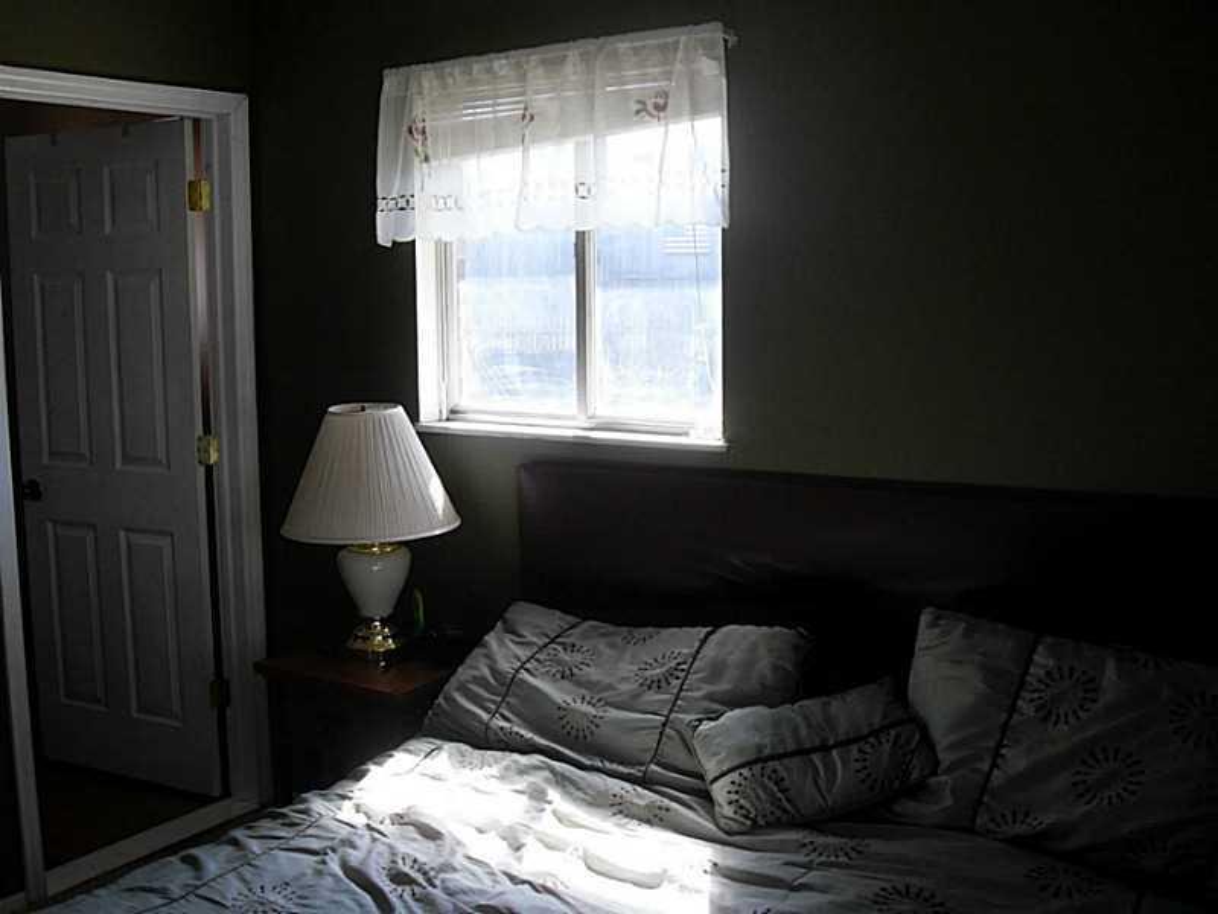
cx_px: 609
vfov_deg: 38.7
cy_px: 457
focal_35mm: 37
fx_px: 1302
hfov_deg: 50.1
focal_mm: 6.3
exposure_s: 1/90
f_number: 2.8
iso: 100
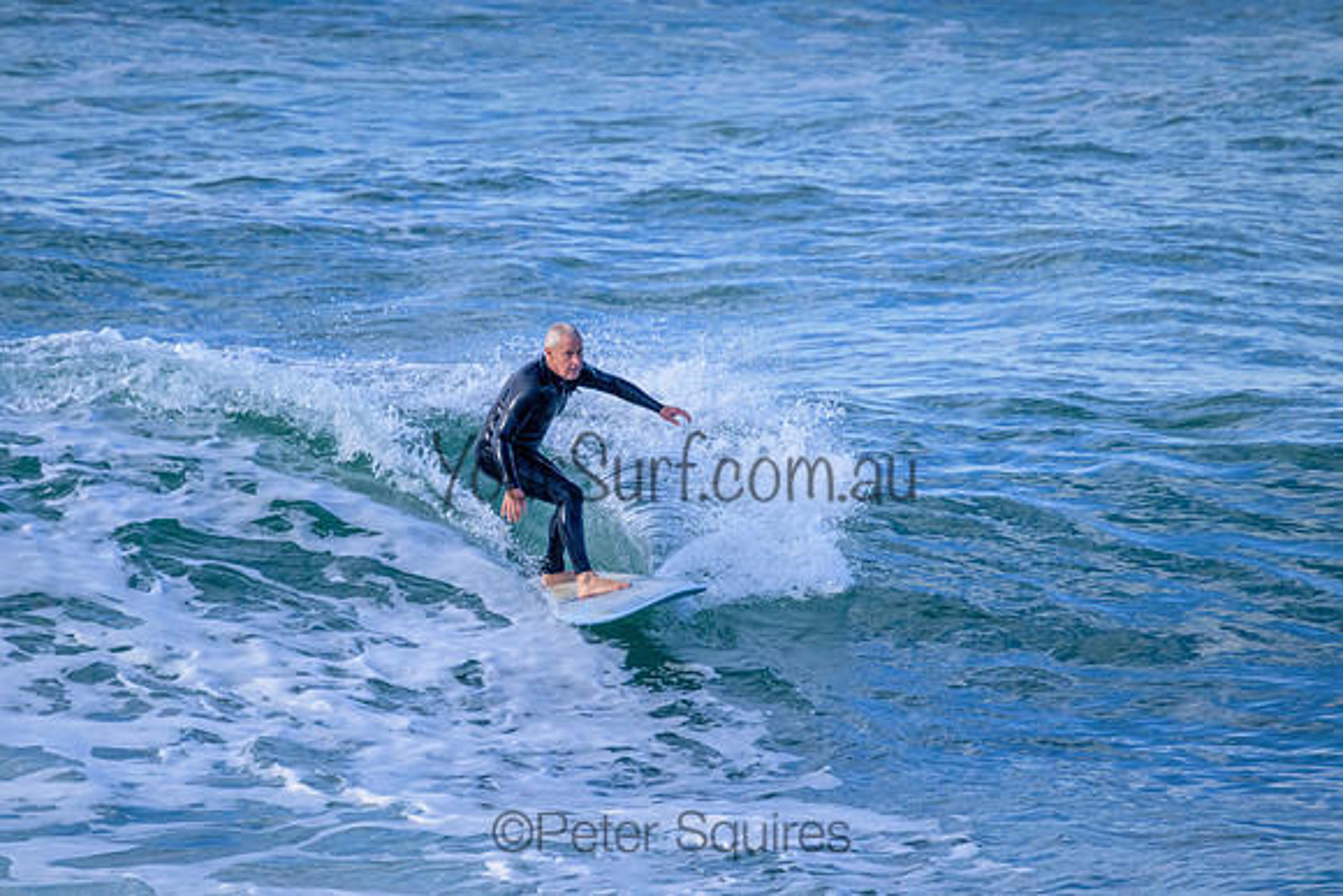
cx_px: 672
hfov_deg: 2.6
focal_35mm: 800
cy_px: 448
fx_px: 29850
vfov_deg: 1.7
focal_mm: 800
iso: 2800
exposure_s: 1/2000
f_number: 11
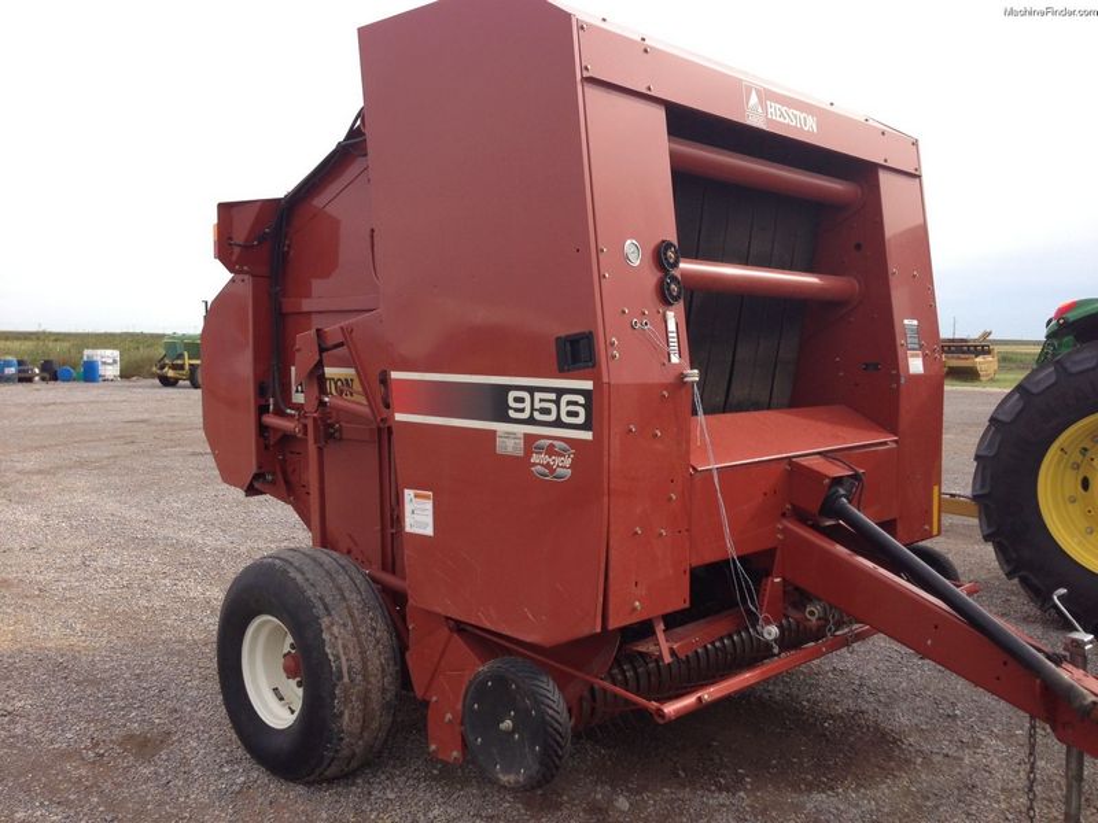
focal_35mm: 33
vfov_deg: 42.9
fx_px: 1047
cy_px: 412
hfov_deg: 55.4
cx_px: 549
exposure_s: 1/609
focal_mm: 4.13
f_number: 2.4
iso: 50
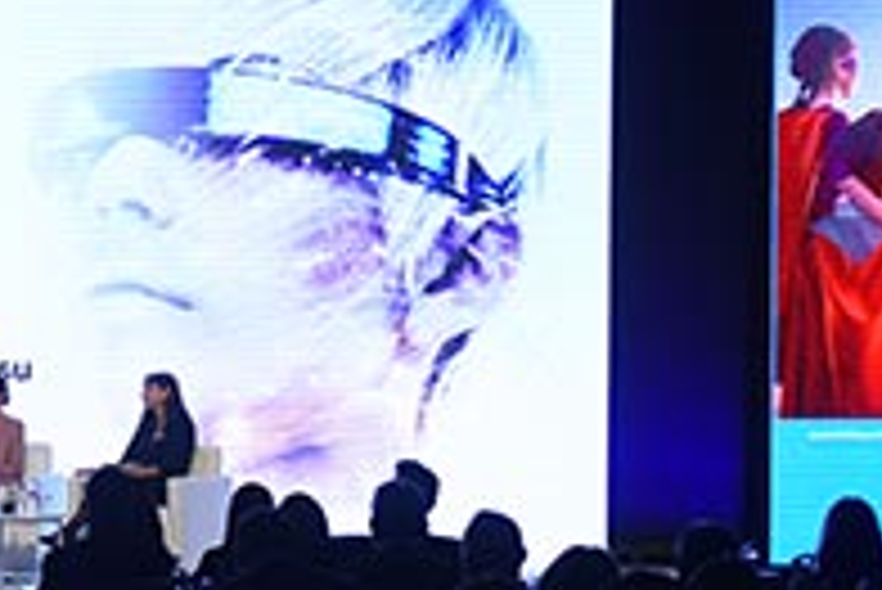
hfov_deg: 11.9
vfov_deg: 8.2
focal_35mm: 168
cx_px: -212
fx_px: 4119
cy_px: 423
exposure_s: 1/500
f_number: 3.2
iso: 1250
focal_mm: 55
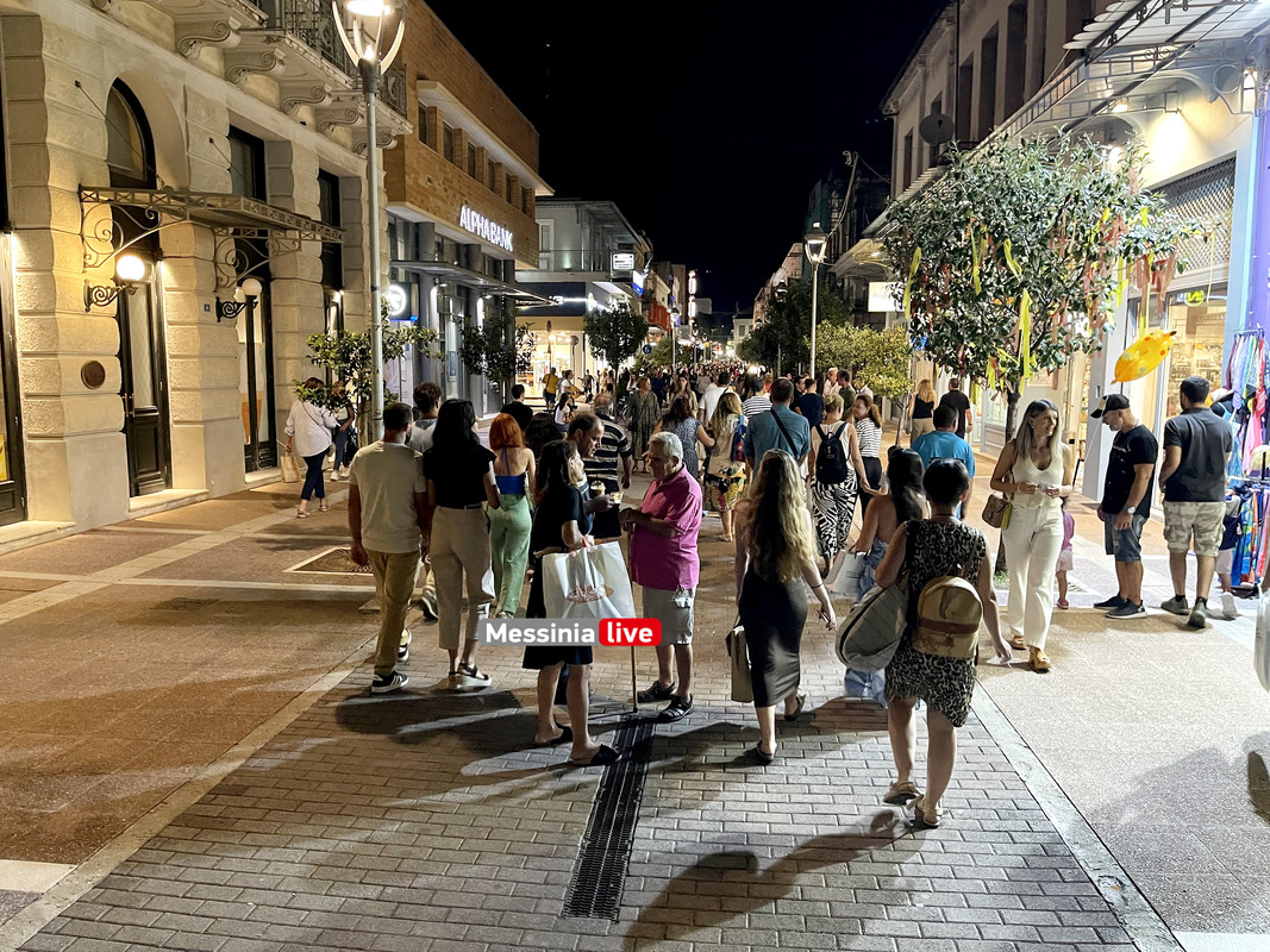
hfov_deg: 69.4
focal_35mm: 25
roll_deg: -0.4
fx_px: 917
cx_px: 635
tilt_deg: -7.9
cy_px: 476
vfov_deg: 54.9
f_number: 1.6
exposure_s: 1/33
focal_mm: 5.1
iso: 640
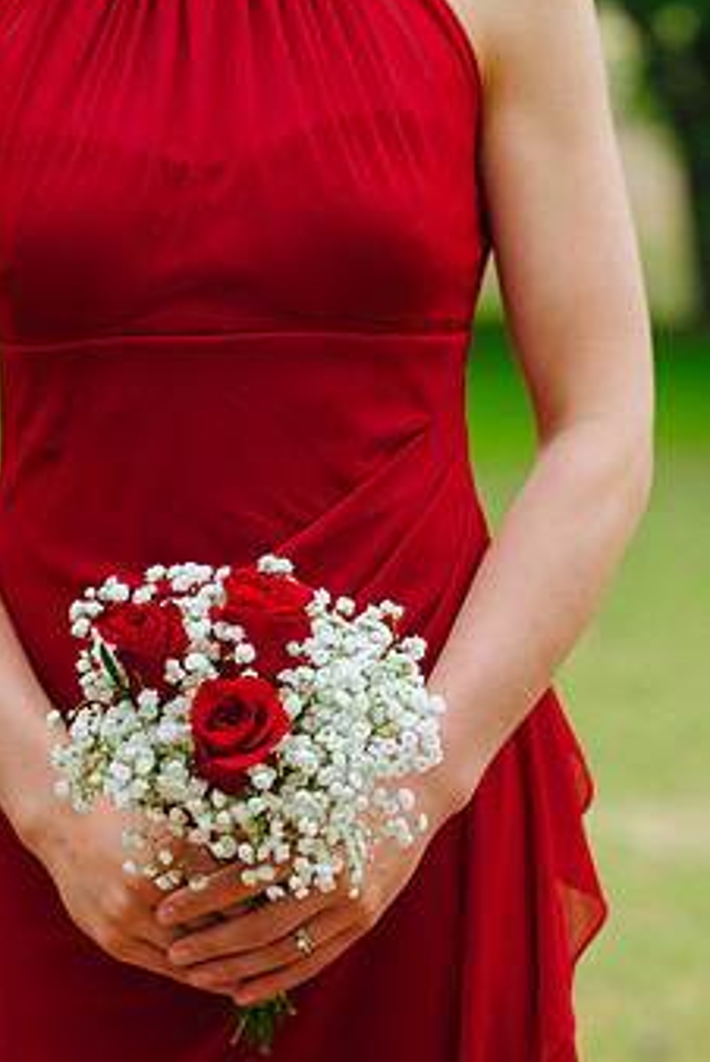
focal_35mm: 113
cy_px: 616
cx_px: 242
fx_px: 3336
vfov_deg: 18.1
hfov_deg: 12.1
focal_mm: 85
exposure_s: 1/200
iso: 80
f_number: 3.5
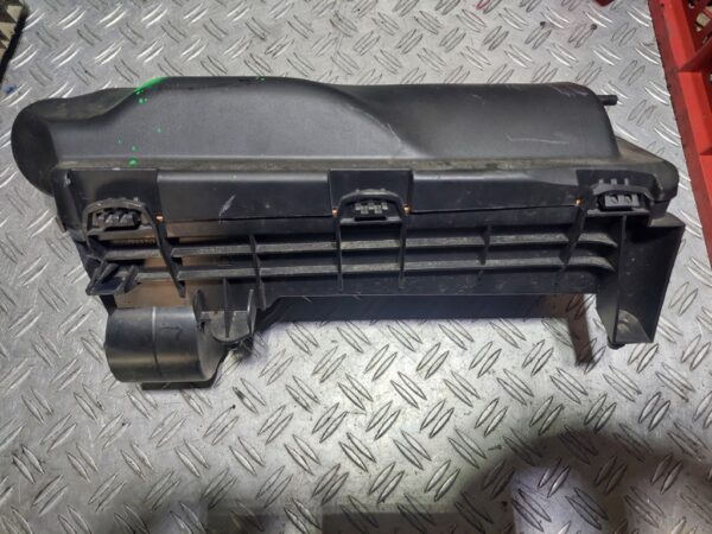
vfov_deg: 54.9
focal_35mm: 25
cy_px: 267
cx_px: 356
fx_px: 514
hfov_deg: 69.4
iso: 100
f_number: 1.8
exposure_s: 1/50
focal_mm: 5.23
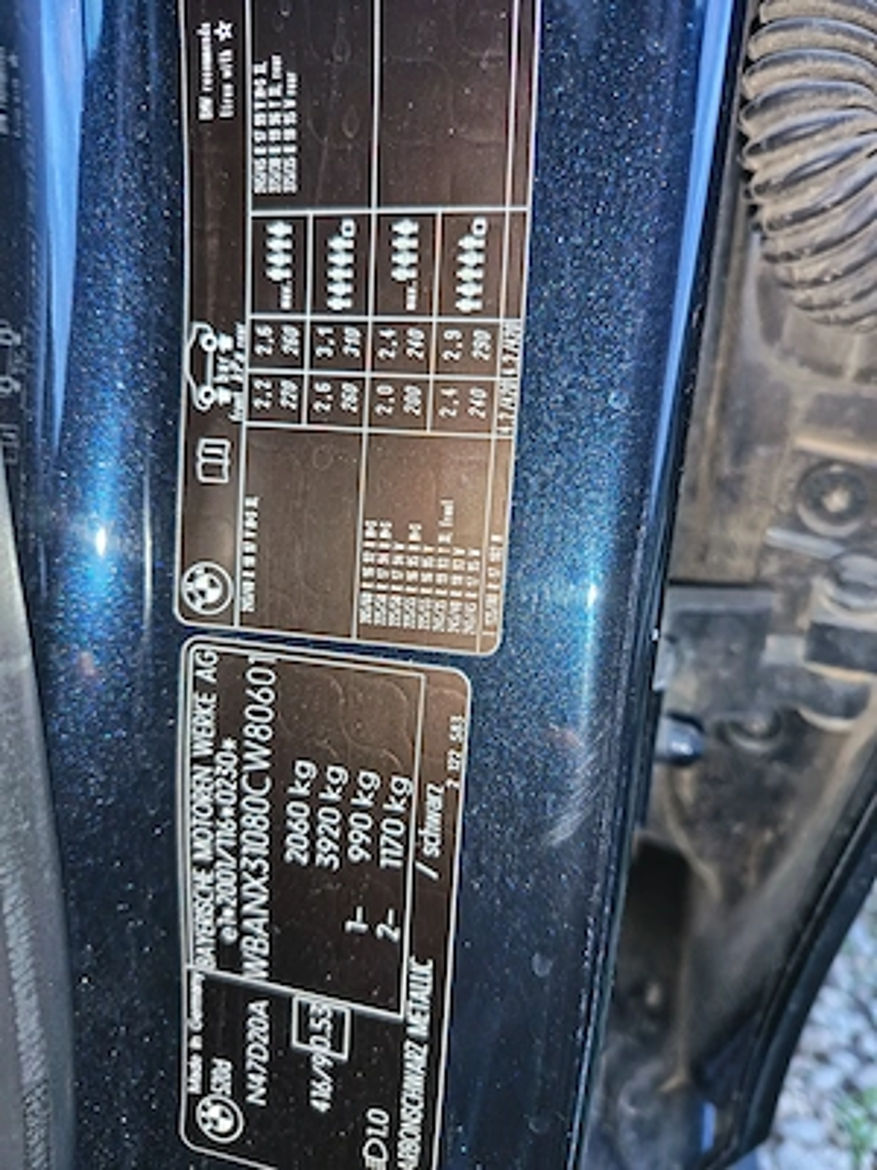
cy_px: 585
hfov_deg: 56.8
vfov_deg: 71.6
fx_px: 811
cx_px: 438
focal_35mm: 24
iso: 1893
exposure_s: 1/33.3
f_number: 1.75
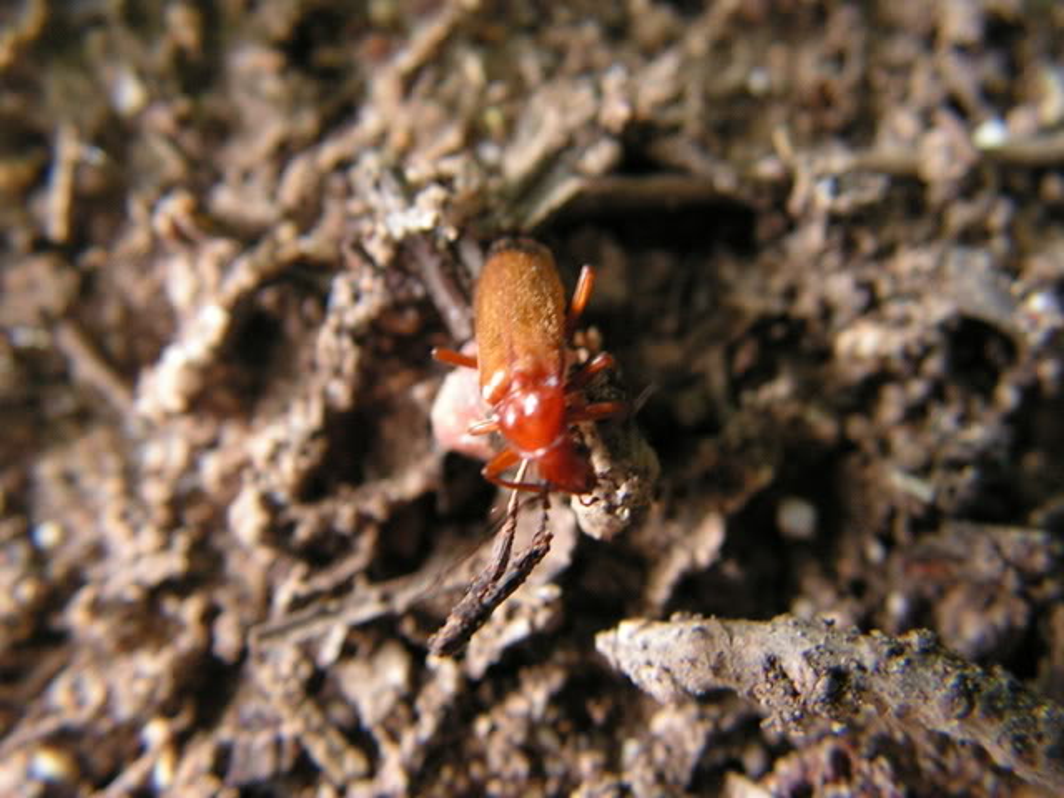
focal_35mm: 36
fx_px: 1107
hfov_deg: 51.4
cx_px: 532
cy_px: 399
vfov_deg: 39.7
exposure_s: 1/15
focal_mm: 6
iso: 200
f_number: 3.2
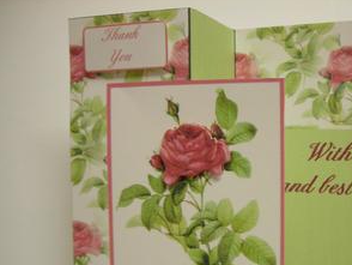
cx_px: 247
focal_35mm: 58
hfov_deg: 32.8
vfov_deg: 25.0
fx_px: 590
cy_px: 199
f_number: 3.2
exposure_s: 1/3.9
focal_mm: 6.3
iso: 90
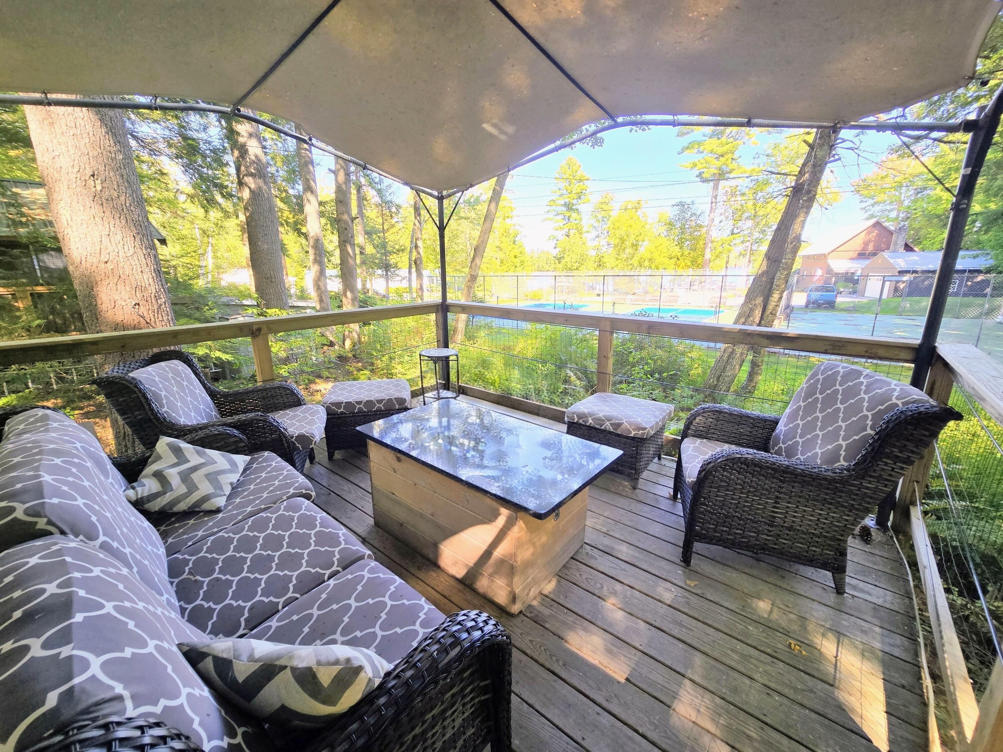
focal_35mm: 13
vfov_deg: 89.9
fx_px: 377
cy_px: 376
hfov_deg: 106.2
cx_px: 502
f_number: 2.2
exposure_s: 1/129
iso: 50
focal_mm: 2.2
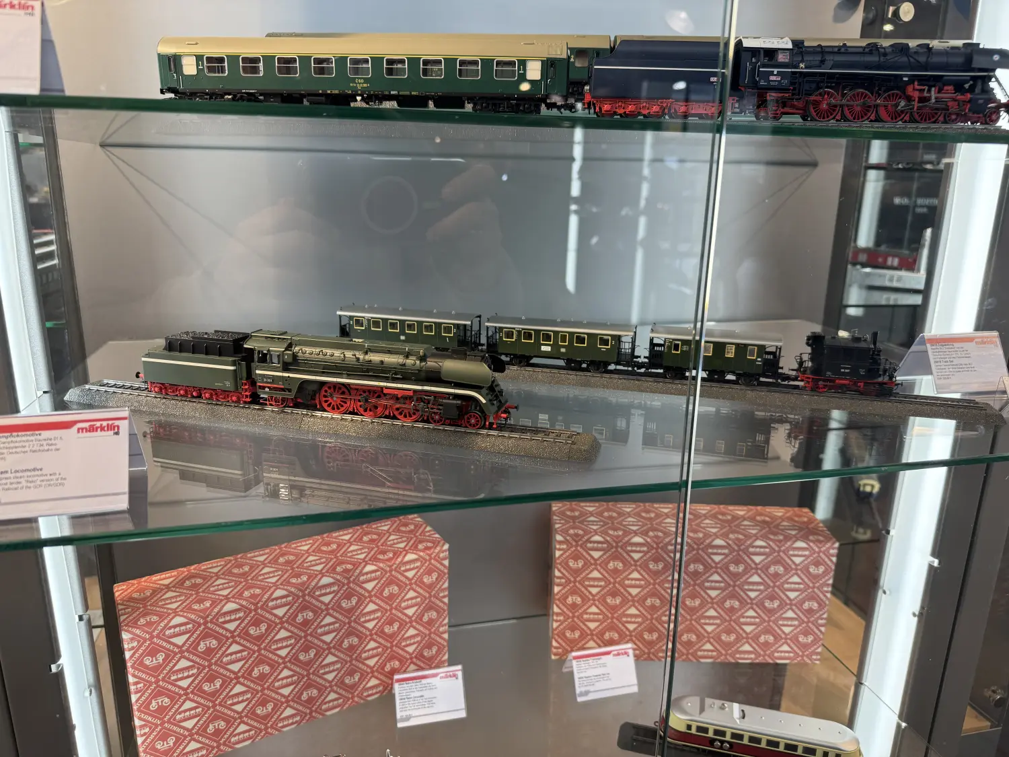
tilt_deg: -16.1
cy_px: 378
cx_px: 504
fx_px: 700
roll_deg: -2.0
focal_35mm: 24
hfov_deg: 71.6
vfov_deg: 56.8
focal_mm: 6.76
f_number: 1.78
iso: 125
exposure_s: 1/243
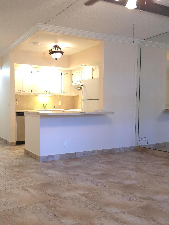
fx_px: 215
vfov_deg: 55.3
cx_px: 39
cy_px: 120
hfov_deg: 41.5
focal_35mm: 33
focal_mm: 6.3
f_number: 1.7
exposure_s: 1/125
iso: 800
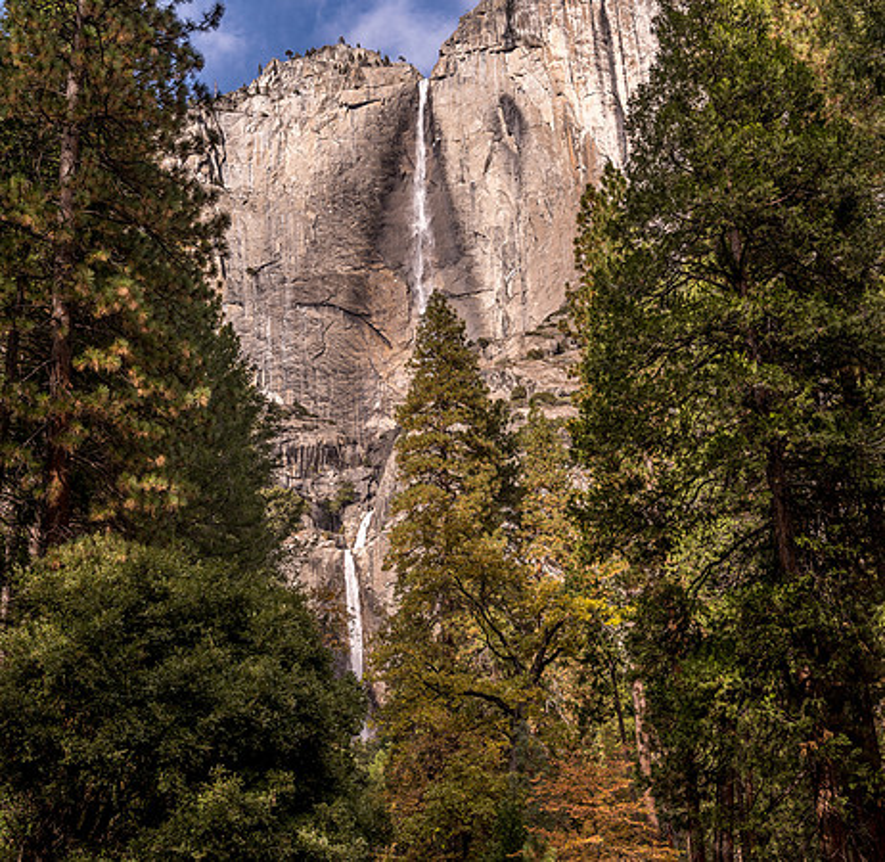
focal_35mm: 47
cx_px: 438
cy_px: 431
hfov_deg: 36.6
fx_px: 1339
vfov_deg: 35.7
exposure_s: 1/40
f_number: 8
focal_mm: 37
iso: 64
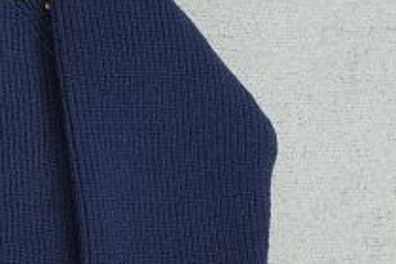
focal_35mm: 92
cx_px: -248
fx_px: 1011
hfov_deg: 18.7
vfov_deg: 14.8
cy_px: 195
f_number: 8
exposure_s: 1/160
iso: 1000
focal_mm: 16
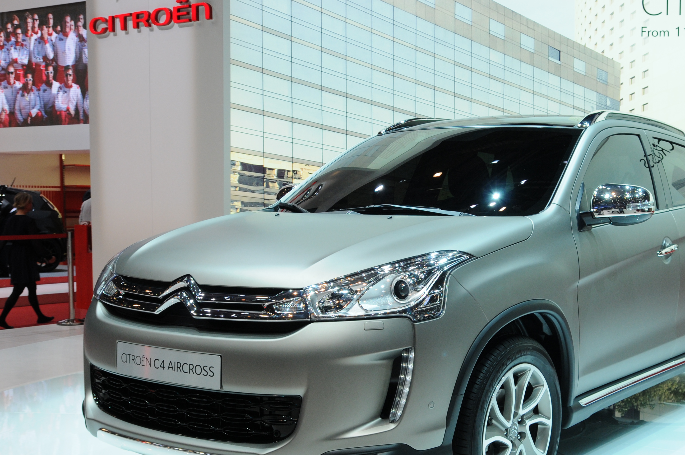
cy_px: 270
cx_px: 463
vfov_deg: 27.4
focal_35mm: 49
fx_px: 931
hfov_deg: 39.8
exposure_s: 1/250
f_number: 8
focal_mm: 22
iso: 400
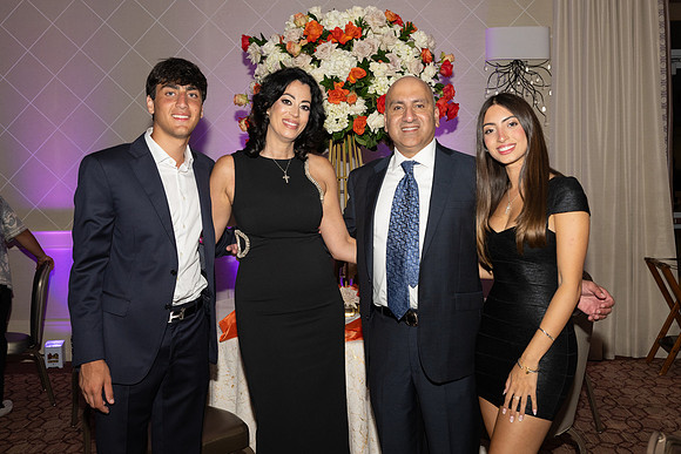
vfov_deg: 35.8
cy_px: 214
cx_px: 359
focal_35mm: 37
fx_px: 704
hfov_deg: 51.6
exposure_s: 1/100
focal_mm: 33.5
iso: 800
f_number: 5.6
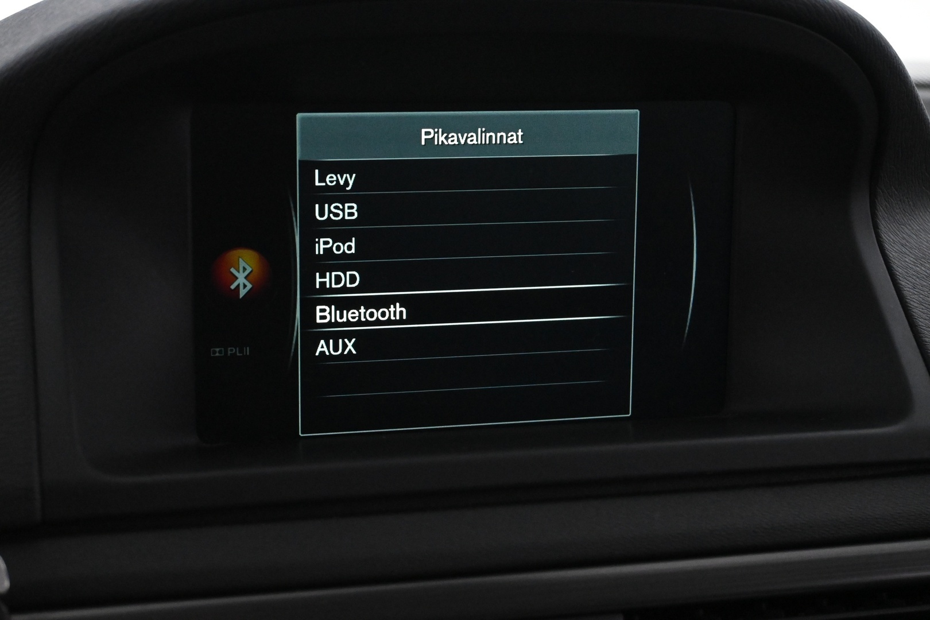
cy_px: 310
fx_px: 1589
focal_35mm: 62
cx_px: 465
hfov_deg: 32.6
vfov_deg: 22.1
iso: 6400
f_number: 5.6
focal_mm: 41
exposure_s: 1/60
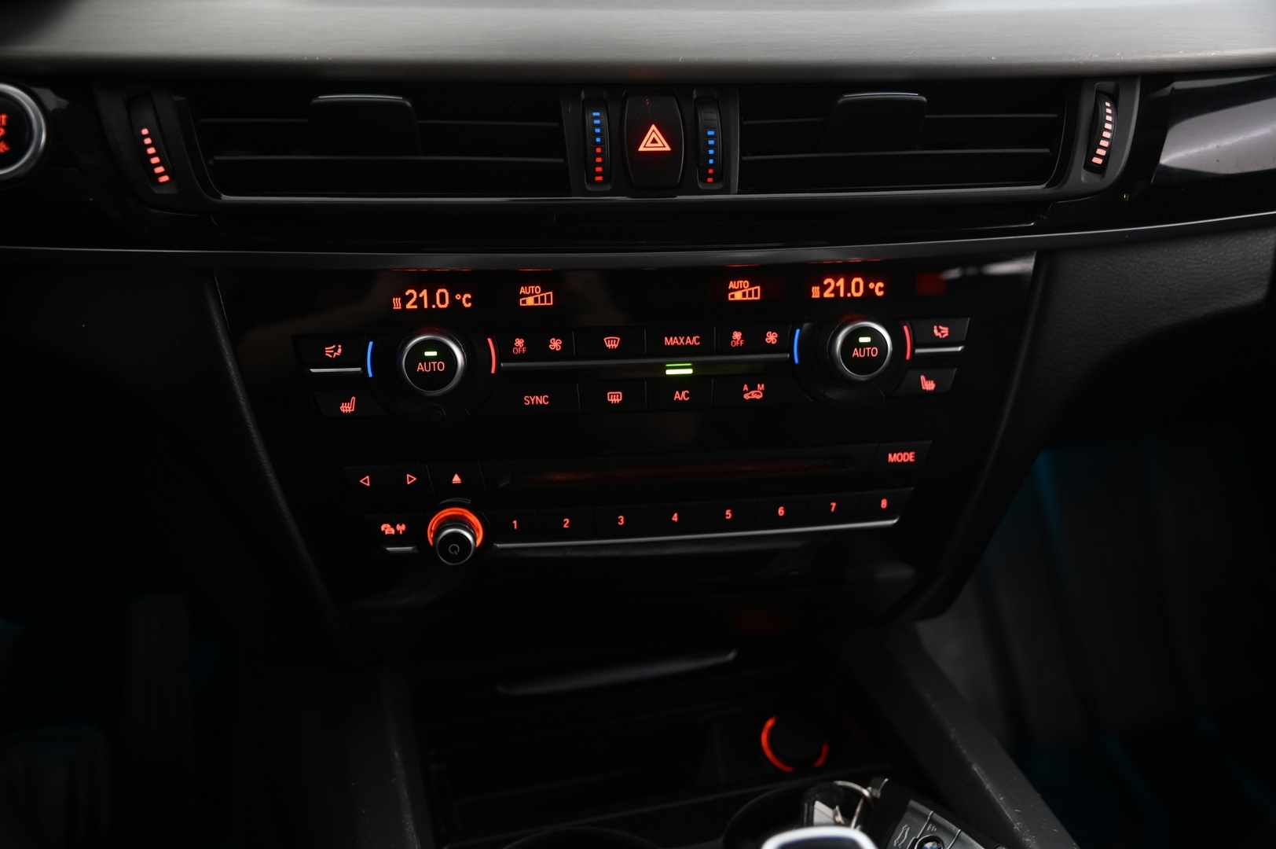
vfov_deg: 35.0
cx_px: 638
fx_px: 1346
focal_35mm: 38
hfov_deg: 50.7
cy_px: 424
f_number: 4
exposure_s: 1/15
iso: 2000
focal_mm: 38
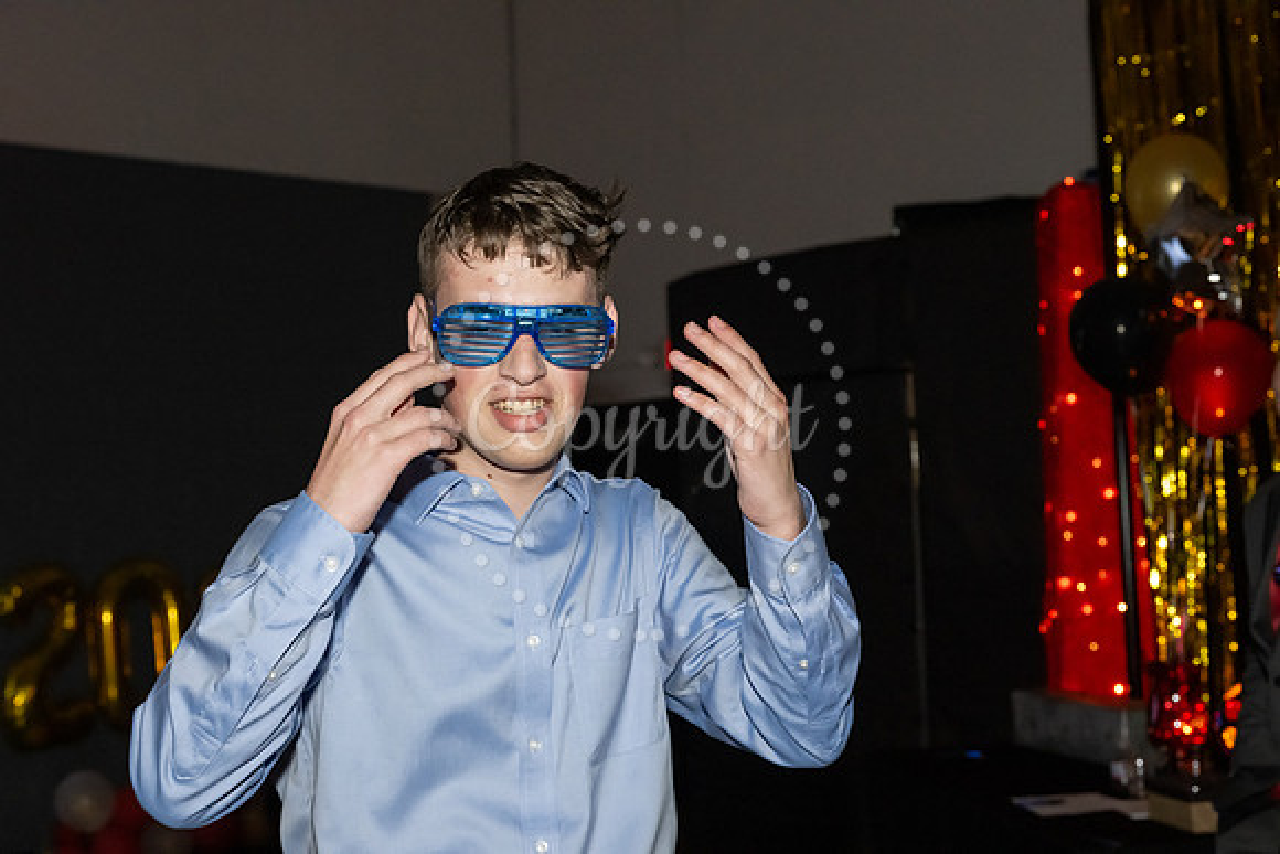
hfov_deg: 38.2
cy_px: 427
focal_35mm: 52
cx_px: 640
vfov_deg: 26.0
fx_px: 1849
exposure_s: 1/100
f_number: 5.6
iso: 6400
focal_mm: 52
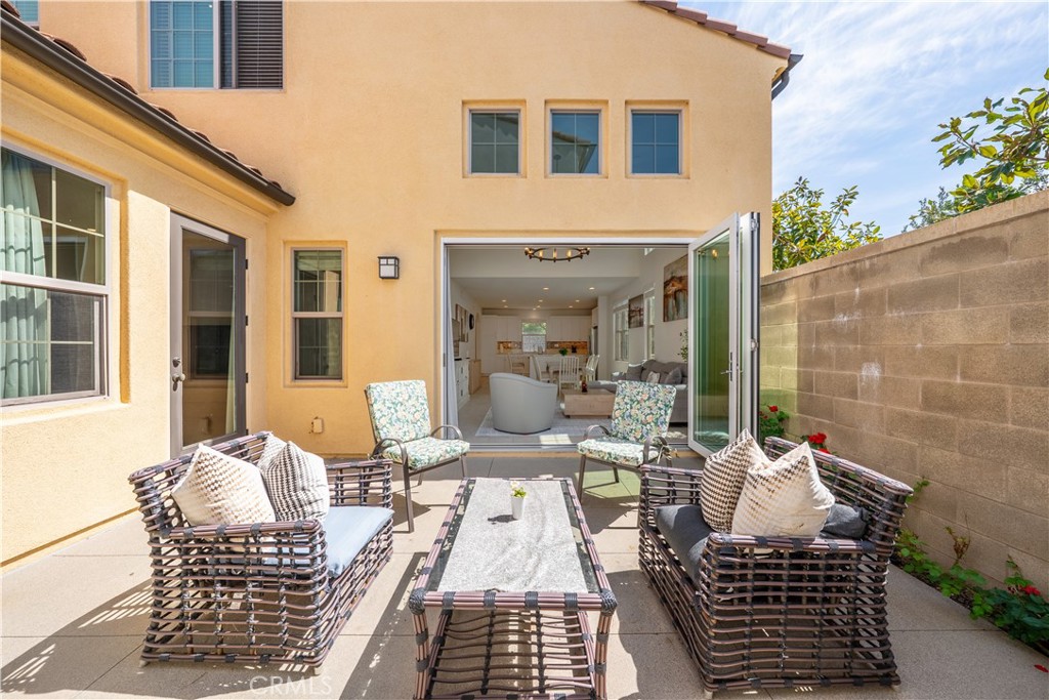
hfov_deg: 112.6
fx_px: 350
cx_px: 524
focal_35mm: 12
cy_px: 350
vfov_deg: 90.0
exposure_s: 1/3000
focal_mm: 12
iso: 100
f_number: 8
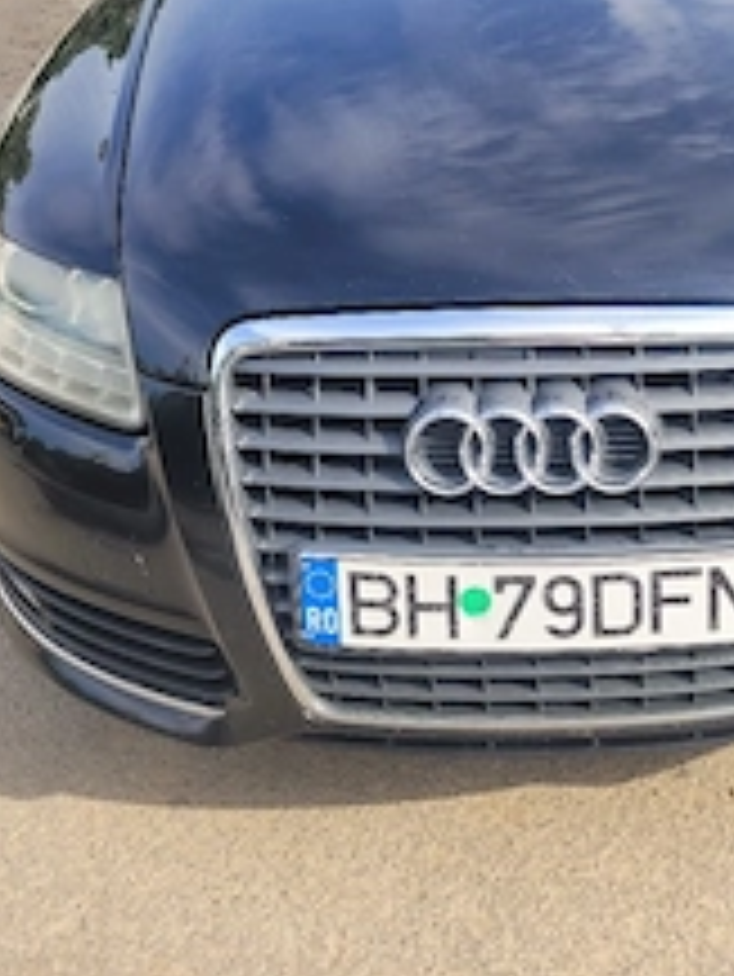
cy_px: 103
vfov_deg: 37.2
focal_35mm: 48
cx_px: 590
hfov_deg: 29.6
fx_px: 1356
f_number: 1.8
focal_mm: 5.4
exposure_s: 1/714
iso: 40
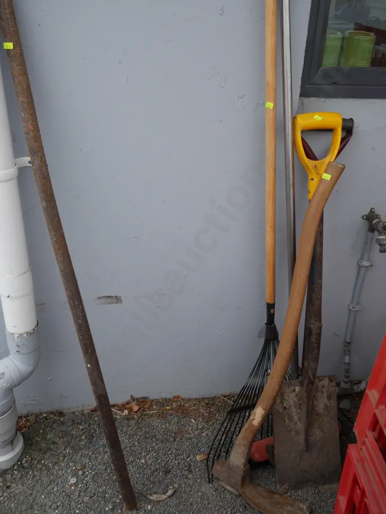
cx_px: 193
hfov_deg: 41.8
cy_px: 257
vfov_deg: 53.9
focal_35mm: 34
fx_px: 505
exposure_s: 1/250
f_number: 4.5
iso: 200
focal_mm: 17
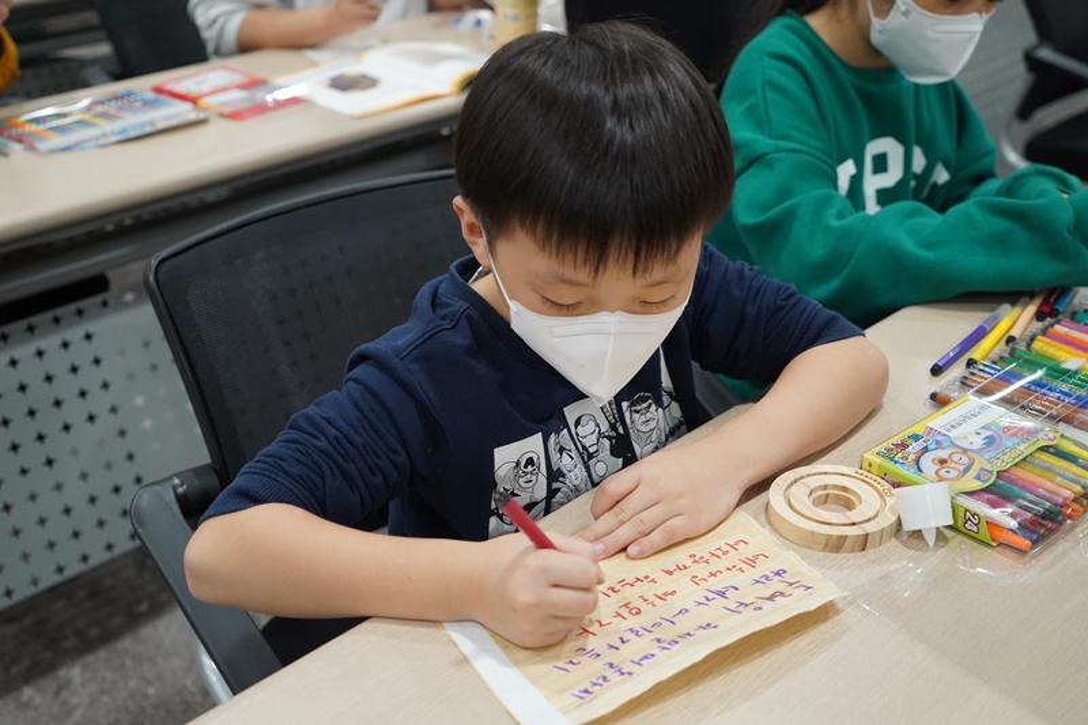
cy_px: 362
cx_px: 544
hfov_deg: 46.4
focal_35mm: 42
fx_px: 1269
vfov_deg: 31.9
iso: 4000
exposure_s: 1/160
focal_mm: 42
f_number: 4
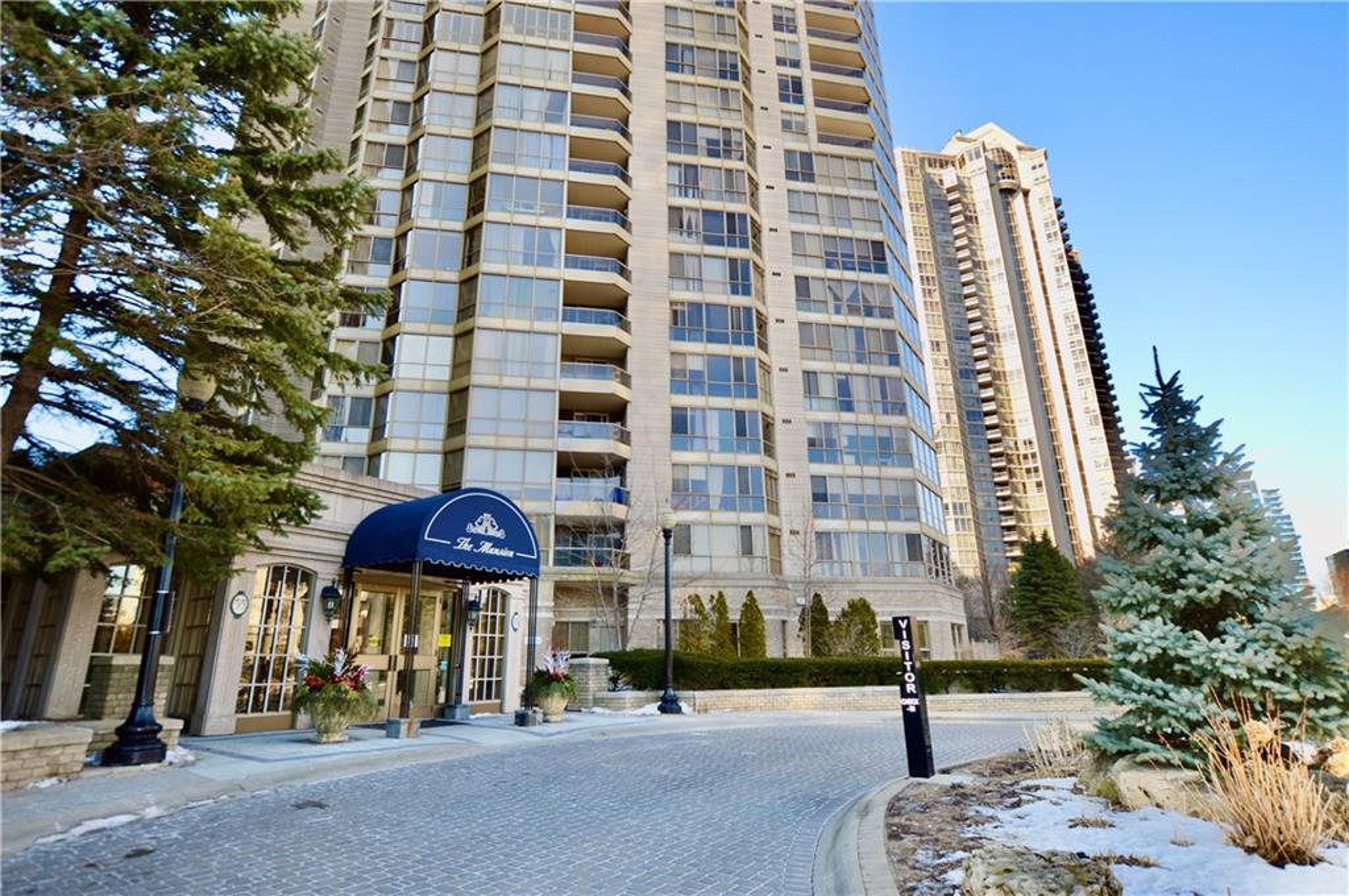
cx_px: 674
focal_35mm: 17
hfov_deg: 92.5
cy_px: 448
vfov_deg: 69.5
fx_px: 646
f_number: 5
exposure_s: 1/200
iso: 100
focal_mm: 11.5
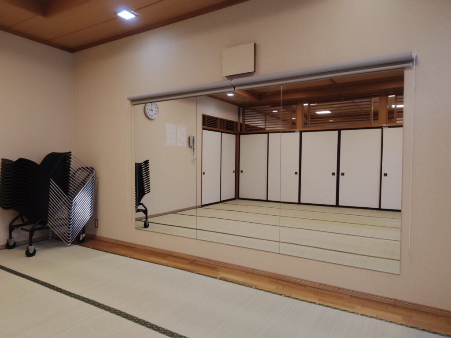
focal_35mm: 23
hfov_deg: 73.9
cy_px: 169
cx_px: 226
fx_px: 300
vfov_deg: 58.9
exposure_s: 1/100
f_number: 1.88
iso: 217
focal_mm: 5.56
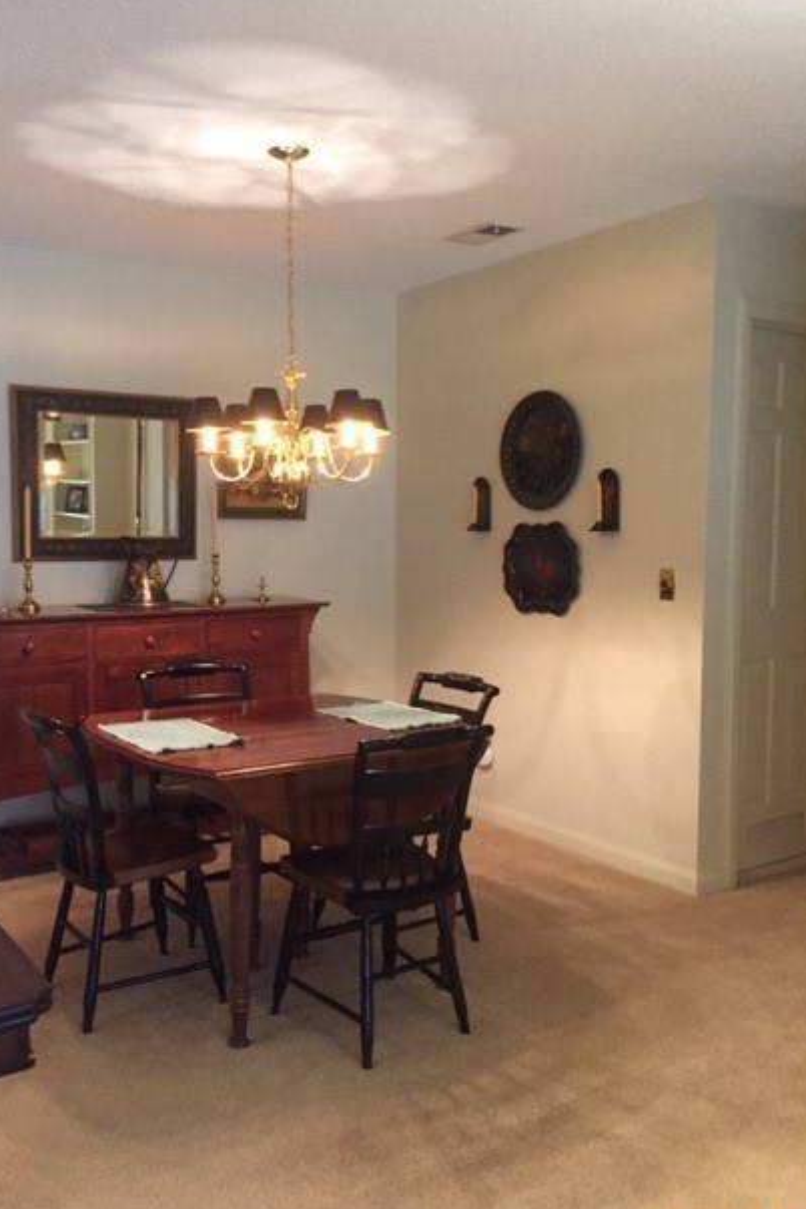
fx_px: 1075
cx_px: 339
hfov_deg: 41.0
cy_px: 620
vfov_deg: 58.7
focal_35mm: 32
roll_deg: +0.3
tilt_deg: -2.7
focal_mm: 4.15
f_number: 2.2
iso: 250
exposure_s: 1/30
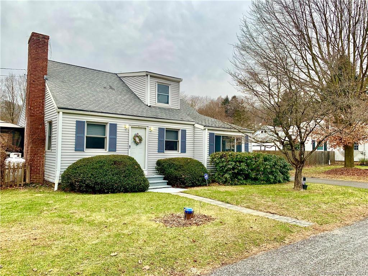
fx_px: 276
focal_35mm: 26
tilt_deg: +4.0
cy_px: 138
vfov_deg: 53.1
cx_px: 184
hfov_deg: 67.3
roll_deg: -1.2
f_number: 1.8
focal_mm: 4.25
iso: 25
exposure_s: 1/376
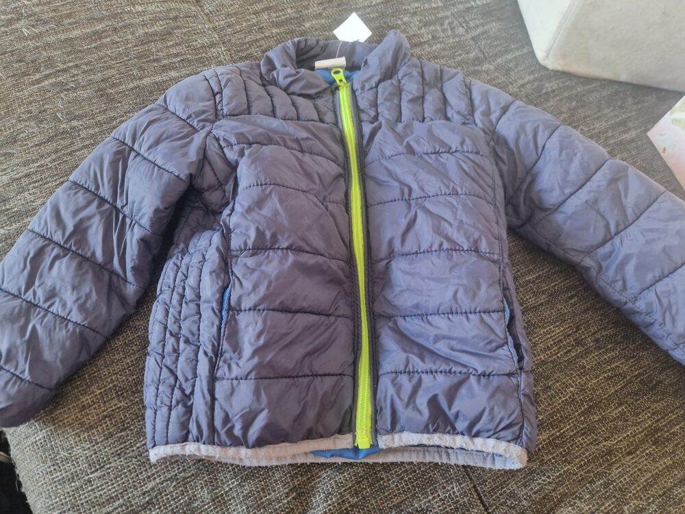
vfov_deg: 58.9
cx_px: 342
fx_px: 455
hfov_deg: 73.9
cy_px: 257
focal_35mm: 23
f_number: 1.8
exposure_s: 1/50
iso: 640
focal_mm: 5.4
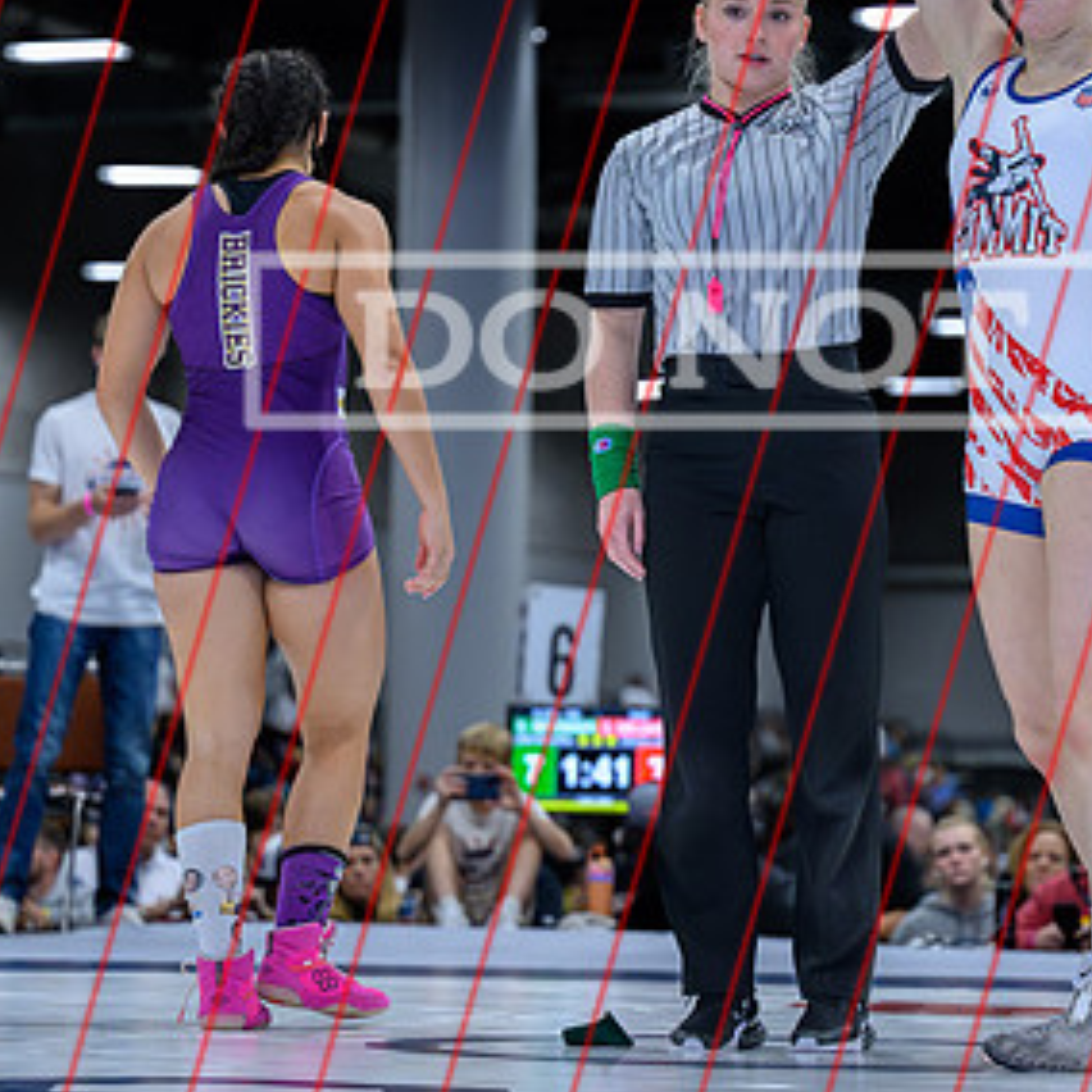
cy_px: 329
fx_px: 5175
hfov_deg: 12.0
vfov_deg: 12.0
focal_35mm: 145
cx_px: 878
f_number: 2.8
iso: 4000
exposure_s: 1/400
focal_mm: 77
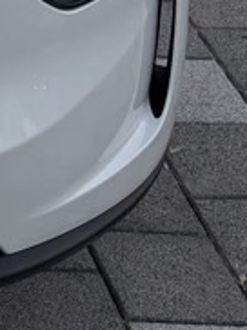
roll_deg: +0.2
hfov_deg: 7.7
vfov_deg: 9.3
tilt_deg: -2.8
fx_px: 1612
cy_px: -651
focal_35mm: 169
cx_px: -494
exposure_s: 1/177
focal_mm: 6.76
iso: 80
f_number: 1.78
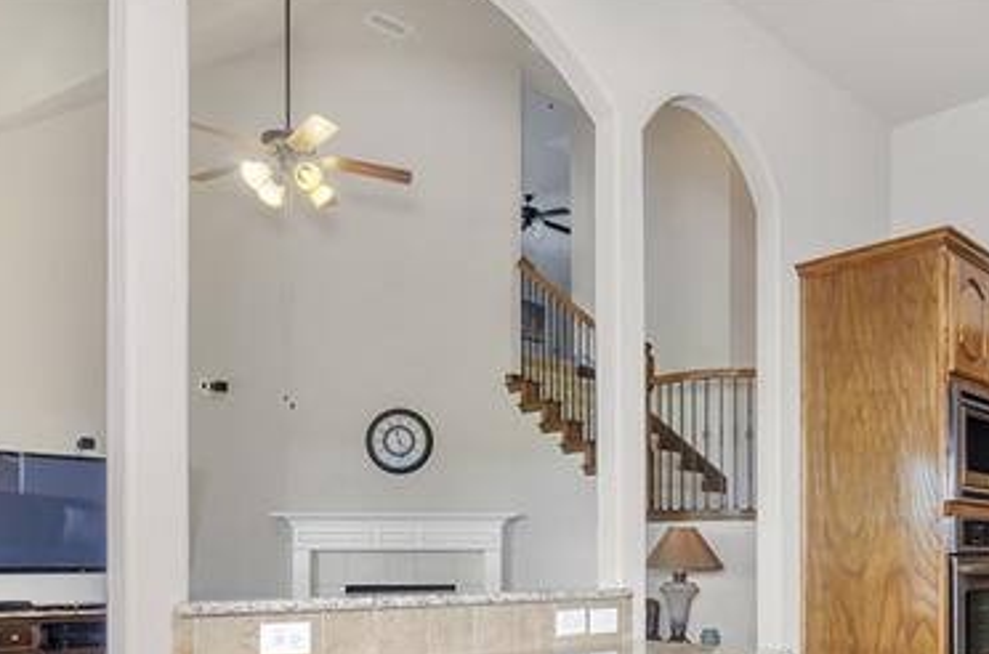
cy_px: 546
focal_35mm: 31
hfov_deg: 59.0
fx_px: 849
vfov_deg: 40.0
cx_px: 659
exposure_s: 1/2.5
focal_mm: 12
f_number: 4
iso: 200
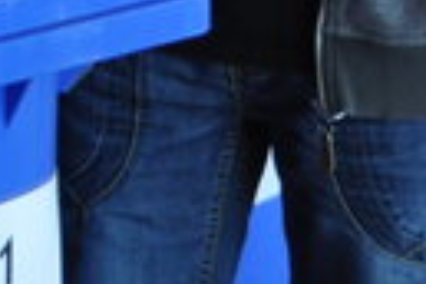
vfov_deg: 4.5
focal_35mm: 294
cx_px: -540
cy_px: -459
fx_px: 3479
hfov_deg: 6.7
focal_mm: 32
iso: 1000
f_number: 4.2
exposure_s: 1/30
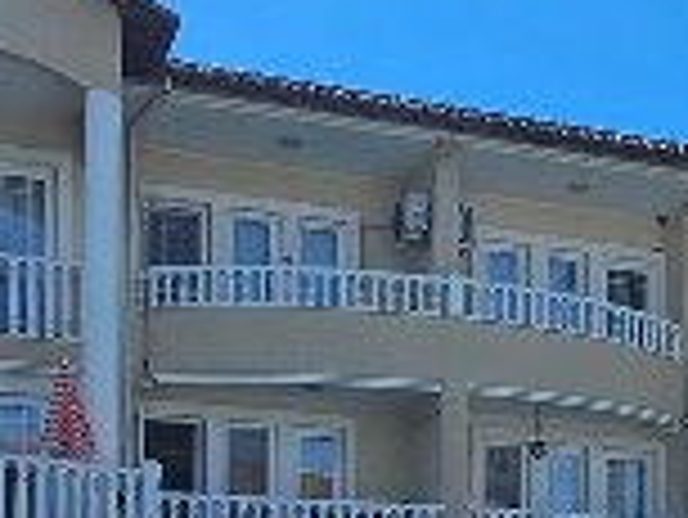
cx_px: 576
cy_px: 649
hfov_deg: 27.8
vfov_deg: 20.1
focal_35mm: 68
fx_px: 1353
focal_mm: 2.2
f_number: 2.2
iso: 50
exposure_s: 1/4616
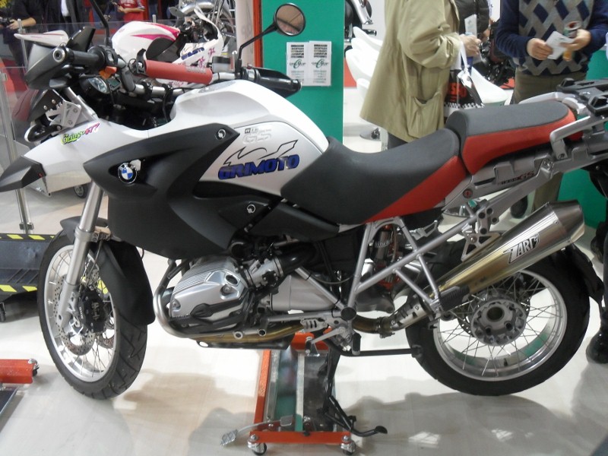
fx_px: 615
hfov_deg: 52.6
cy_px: 228
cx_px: 304
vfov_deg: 40.7
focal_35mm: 35
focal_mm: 6.2
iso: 200
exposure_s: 1/20
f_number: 2.8
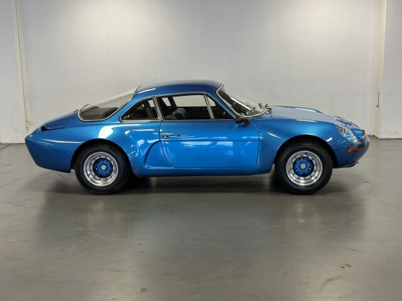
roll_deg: +0.7
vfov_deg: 30.3
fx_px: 557
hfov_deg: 39.7
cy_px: 150
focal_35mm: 48
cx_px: 201
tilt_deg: -11.0
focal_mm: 6.86
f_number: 1.78
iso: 125
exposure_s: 1/86
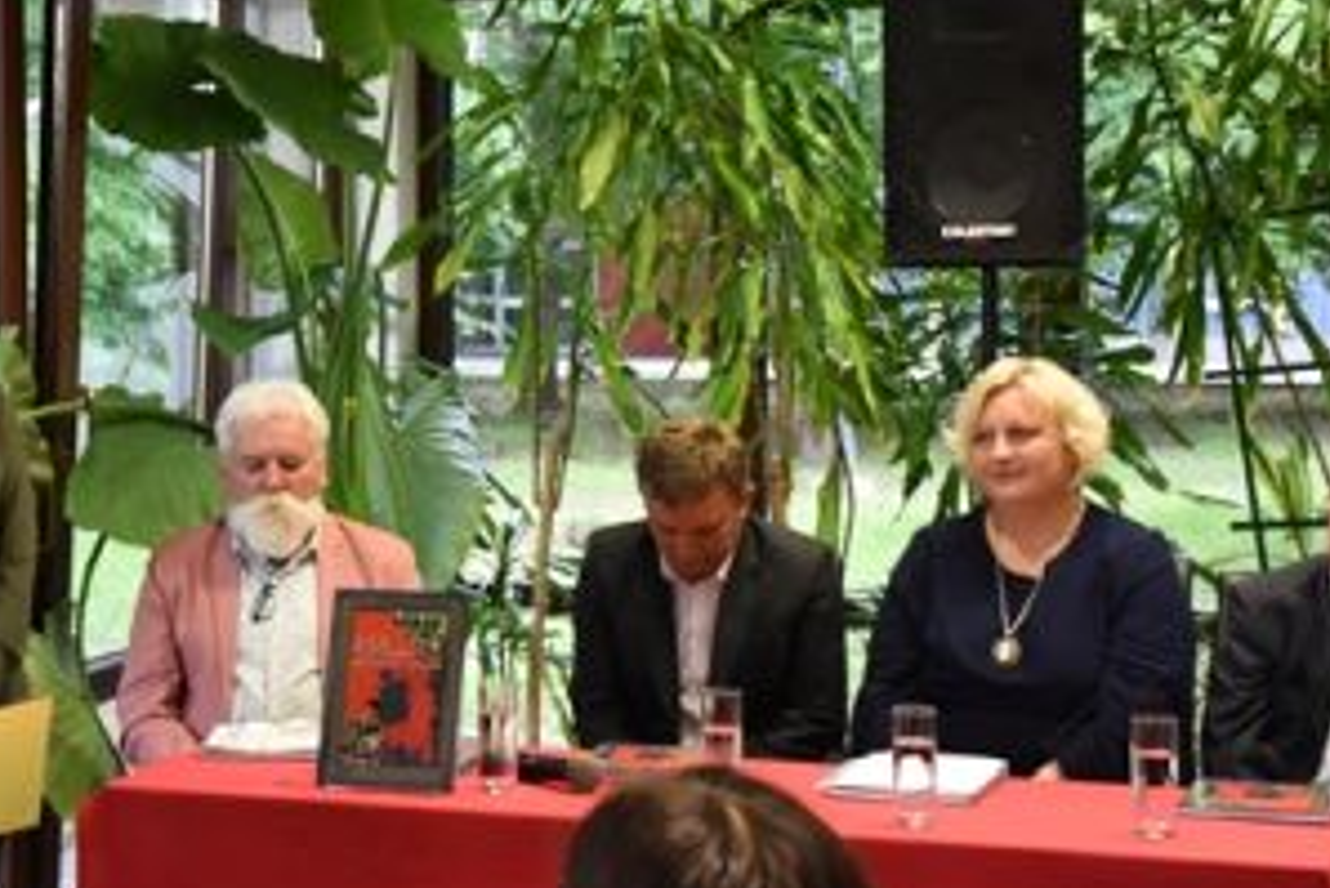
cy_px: 332
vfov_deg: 15.4
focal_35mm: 89
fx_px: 3289
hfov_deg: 22.6
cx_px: 303
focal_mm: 30
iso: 1400
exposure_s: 1/60
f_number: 4
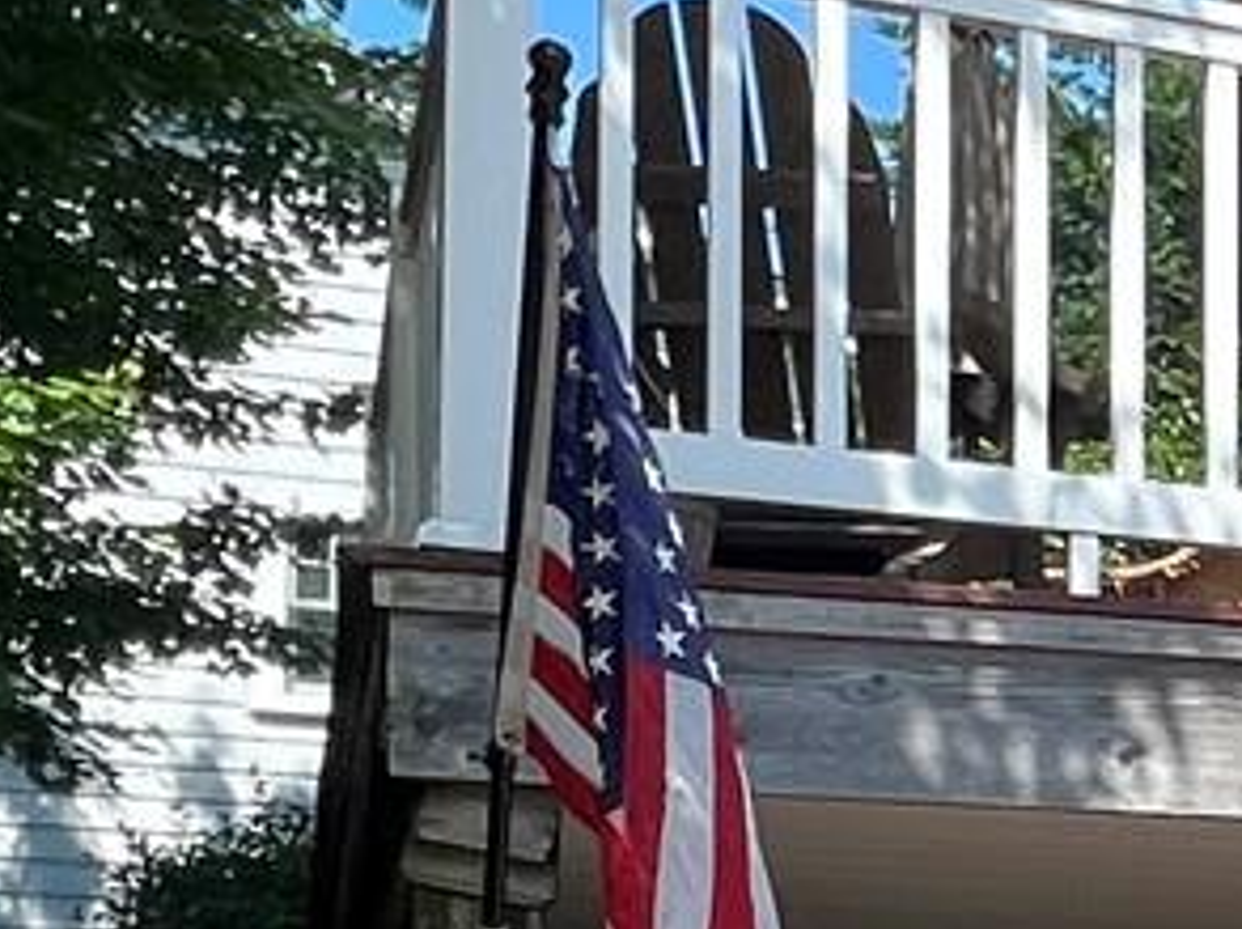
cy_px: 1116
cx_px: 2963
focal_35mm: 91
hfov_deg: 14.4
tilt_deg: +3.5
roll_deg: +1.2
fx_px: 3261
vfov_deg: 15.6
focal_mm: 1.57
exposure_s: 1/847
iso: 32
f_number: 1.8
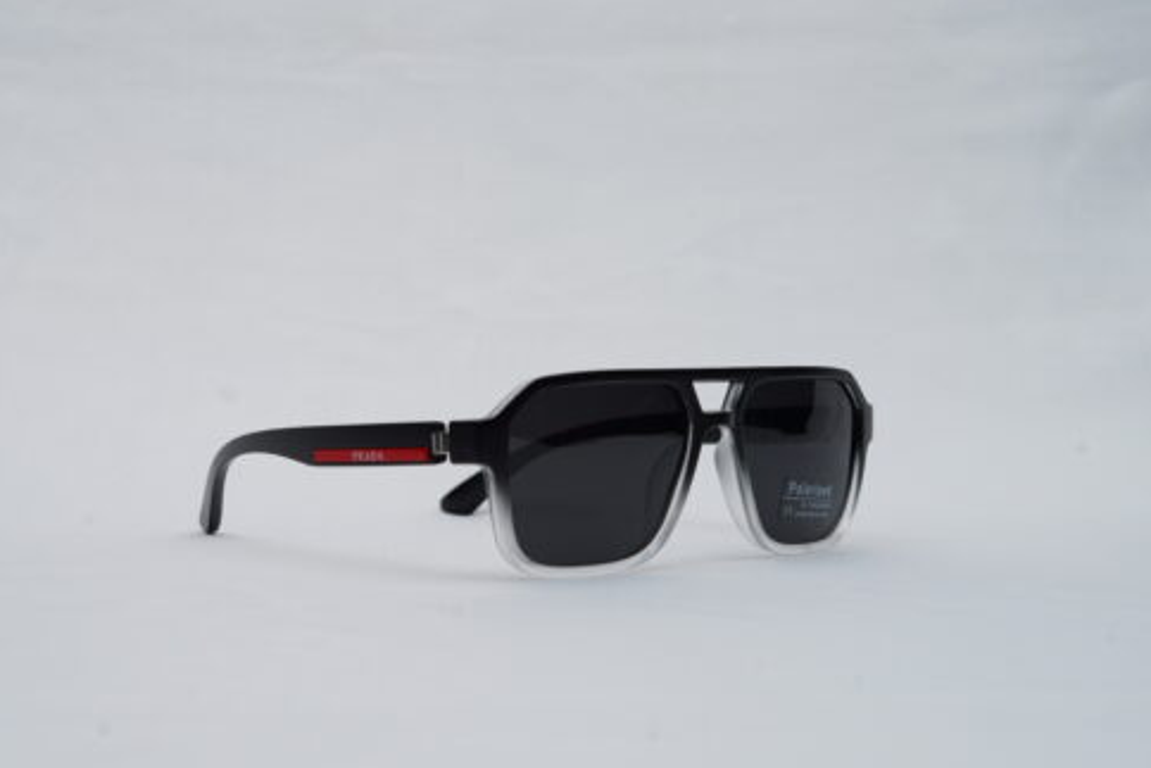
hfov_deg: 32.3
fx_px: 1983
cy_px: 371
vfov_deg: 21.9
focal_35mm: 62
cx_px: 502
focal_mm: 50
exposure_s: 1/160
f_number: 9
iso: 100
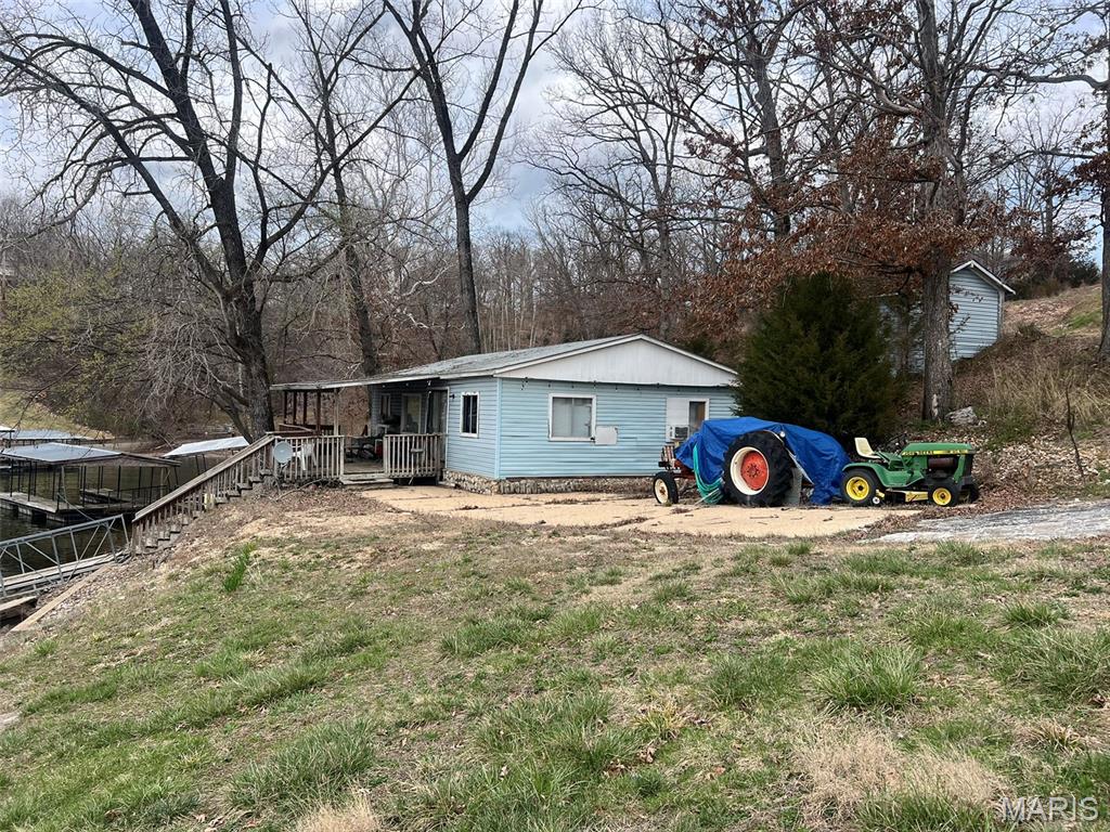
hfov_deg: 67.3
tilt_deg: -0.5
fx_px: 834
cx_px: 555
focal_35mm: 26
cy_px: 416
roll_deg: -1.7
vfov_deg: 53.1
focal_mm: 5.7
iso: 50
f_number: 1.5
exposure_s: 1/1838
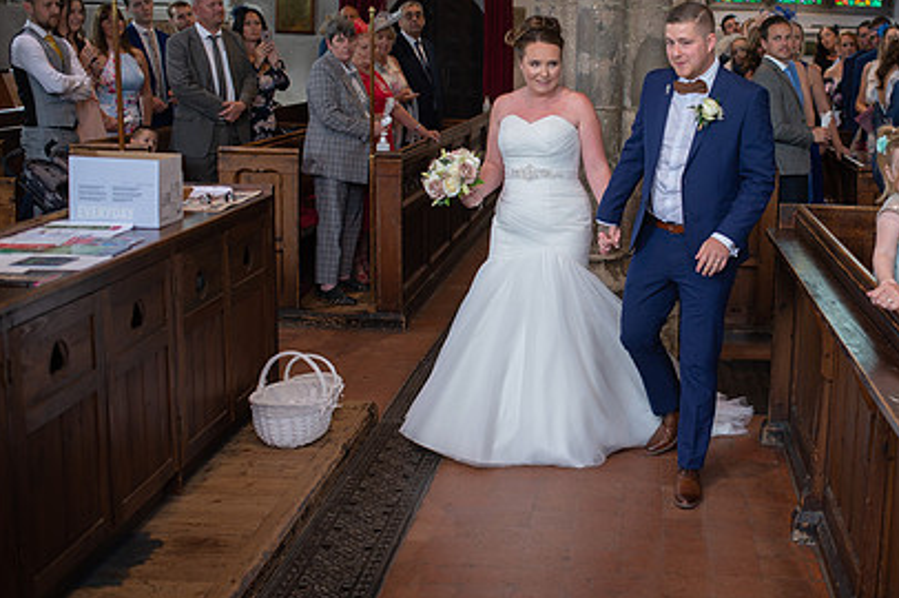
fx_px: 1248
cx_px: 598
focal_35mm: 50
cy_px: 213
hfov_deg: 39.2
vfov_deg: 26.8
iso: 500
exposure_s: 1/125
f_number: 2.5
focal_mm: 35
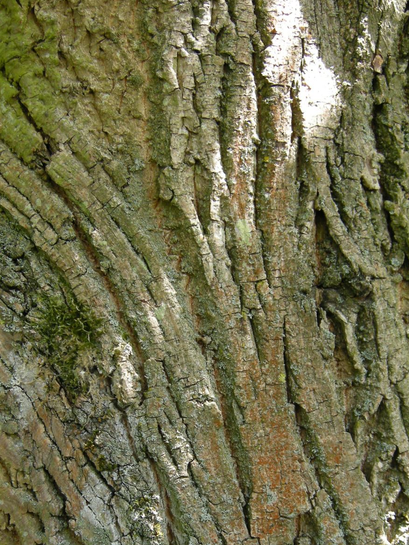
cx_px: 193
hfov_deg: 24.4
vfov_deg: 31.6
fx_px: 945
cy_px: 406
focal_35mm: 60
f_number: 3
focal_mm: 7.5
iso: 64
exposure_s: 1/61.5
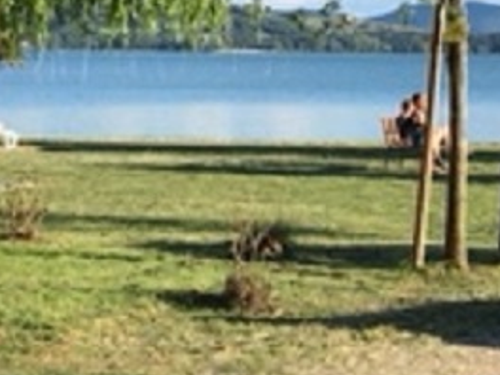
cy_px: 45
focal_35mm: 132
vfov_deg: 11.2
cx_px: 311
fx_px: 1907
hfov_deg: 14.9
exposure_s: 1/1040
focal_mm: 4.15
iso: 25
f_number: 2.2
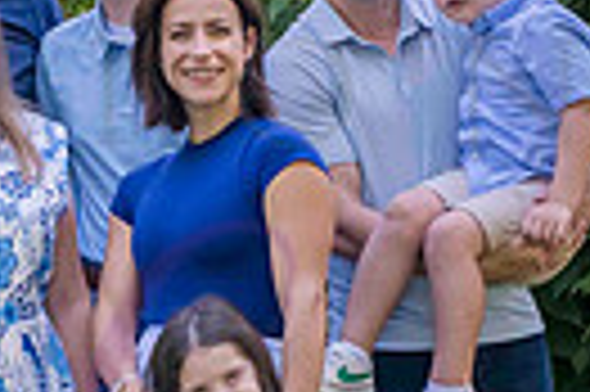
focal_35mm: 222
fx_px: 3634
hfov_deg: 9.2
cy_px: 313
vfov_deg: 6.2
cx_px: -72
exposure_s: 1/320
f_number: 5
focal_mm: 50
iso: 400
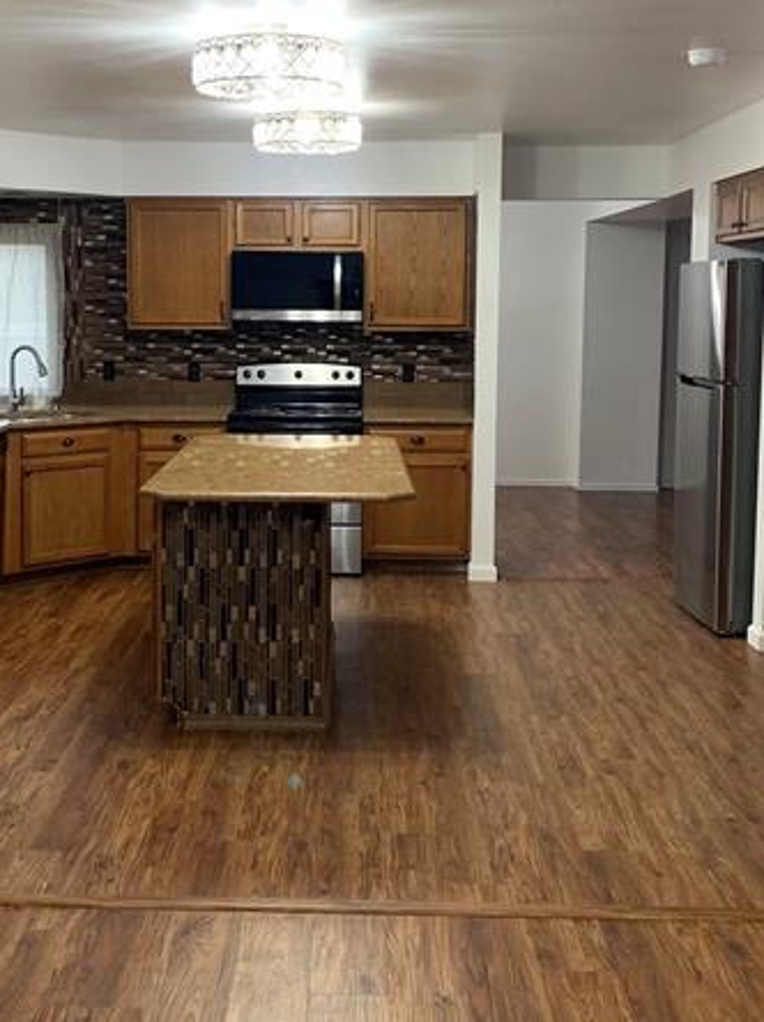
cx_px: 286
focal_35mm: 45
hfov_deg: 32.0
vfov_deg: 42.0
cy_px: 419
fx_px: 1327
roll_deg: +0.9
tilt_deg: -4.1
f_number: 1.8
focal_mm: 4.25
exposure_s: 1/60
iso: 250
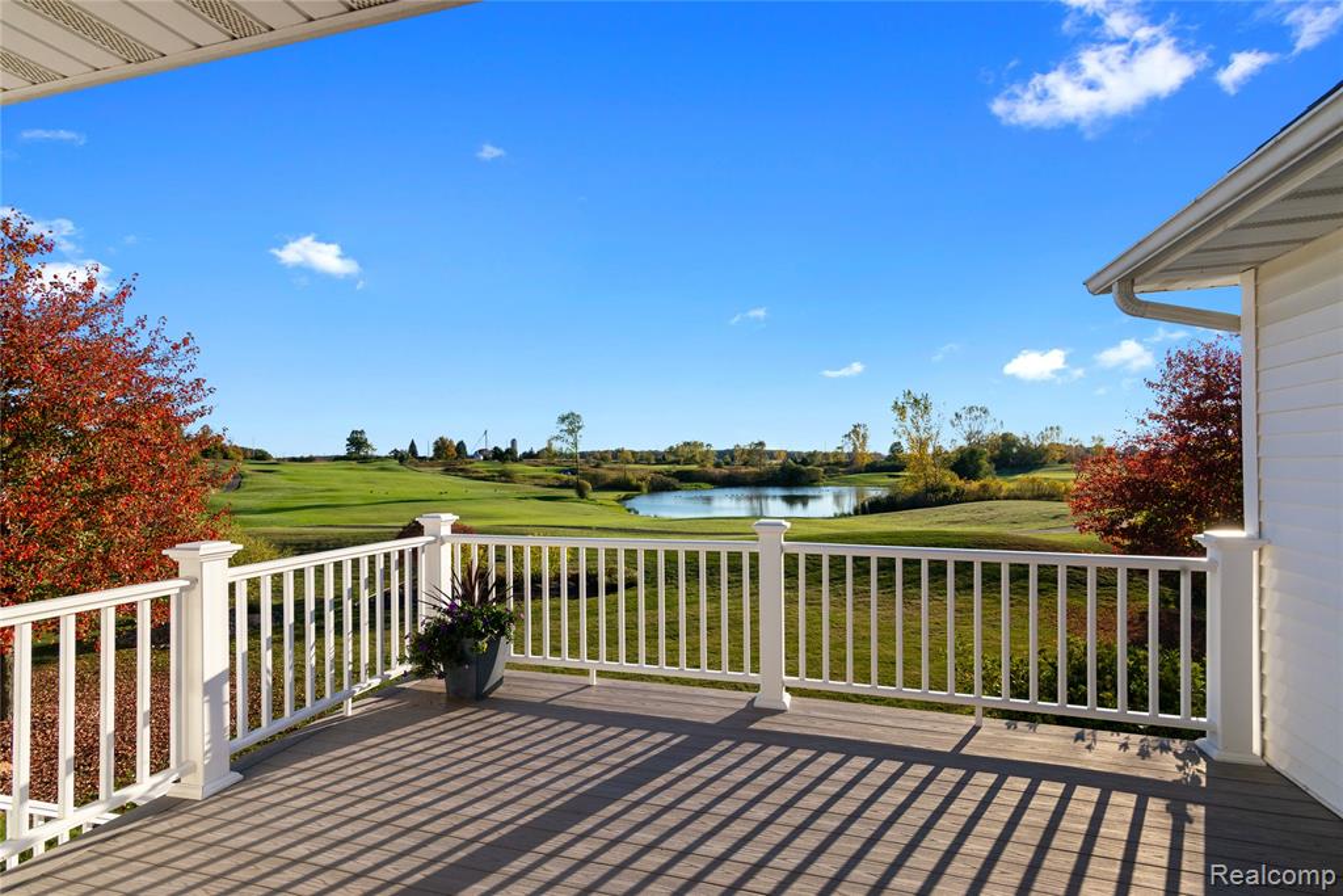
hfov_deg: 93.3
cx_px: 672
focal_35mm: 17
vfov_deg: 70.5
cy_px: 448
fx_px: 634
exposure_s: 1/1250
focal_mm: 17
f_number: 9
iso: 320
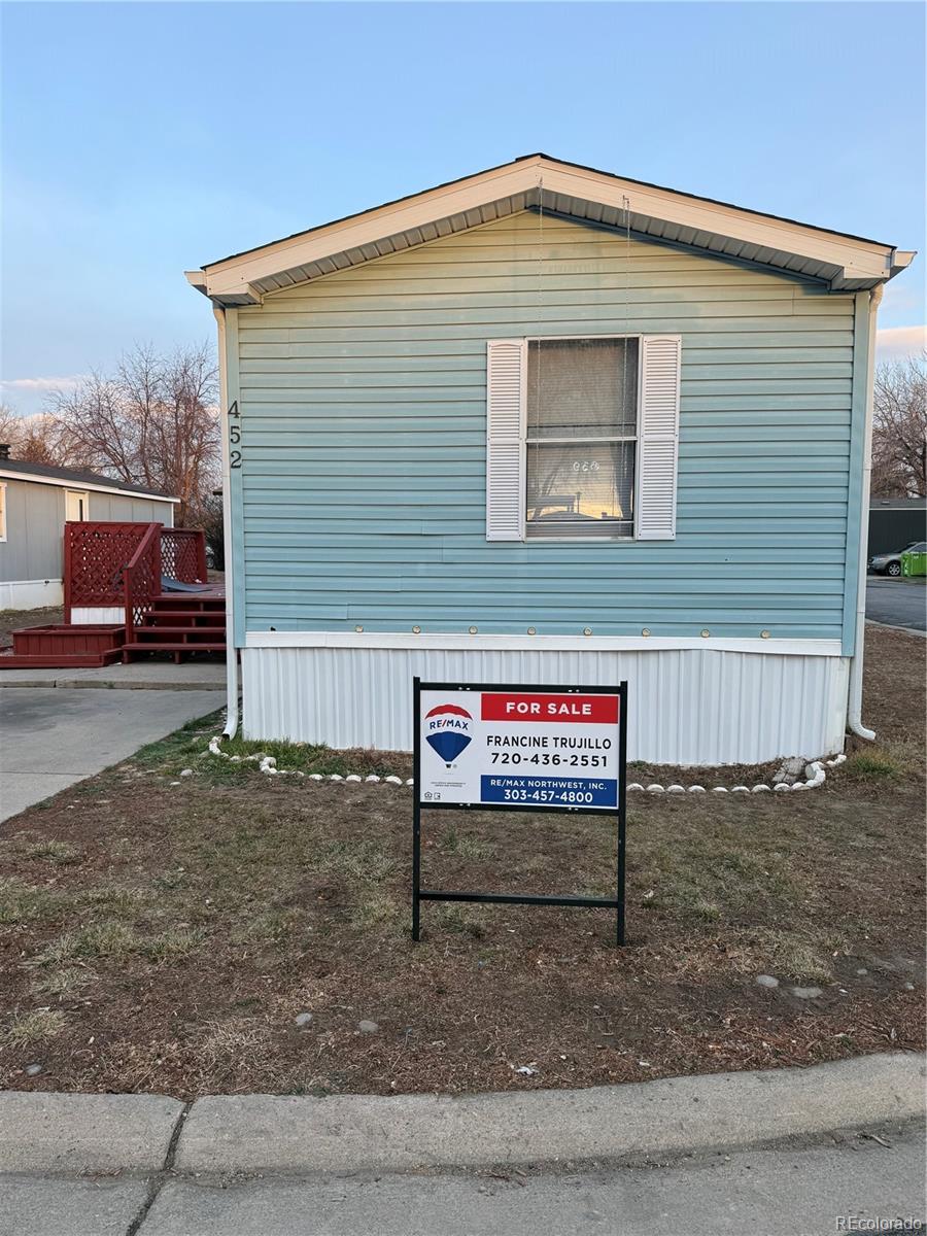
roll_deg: +0.1
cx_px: 464
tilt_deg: -4.3
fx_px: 857
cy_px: 618
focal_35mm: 24
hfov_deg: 56.8
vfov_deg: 71.6
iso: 64
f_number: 1.78
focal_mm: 6.76
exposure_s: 1/133
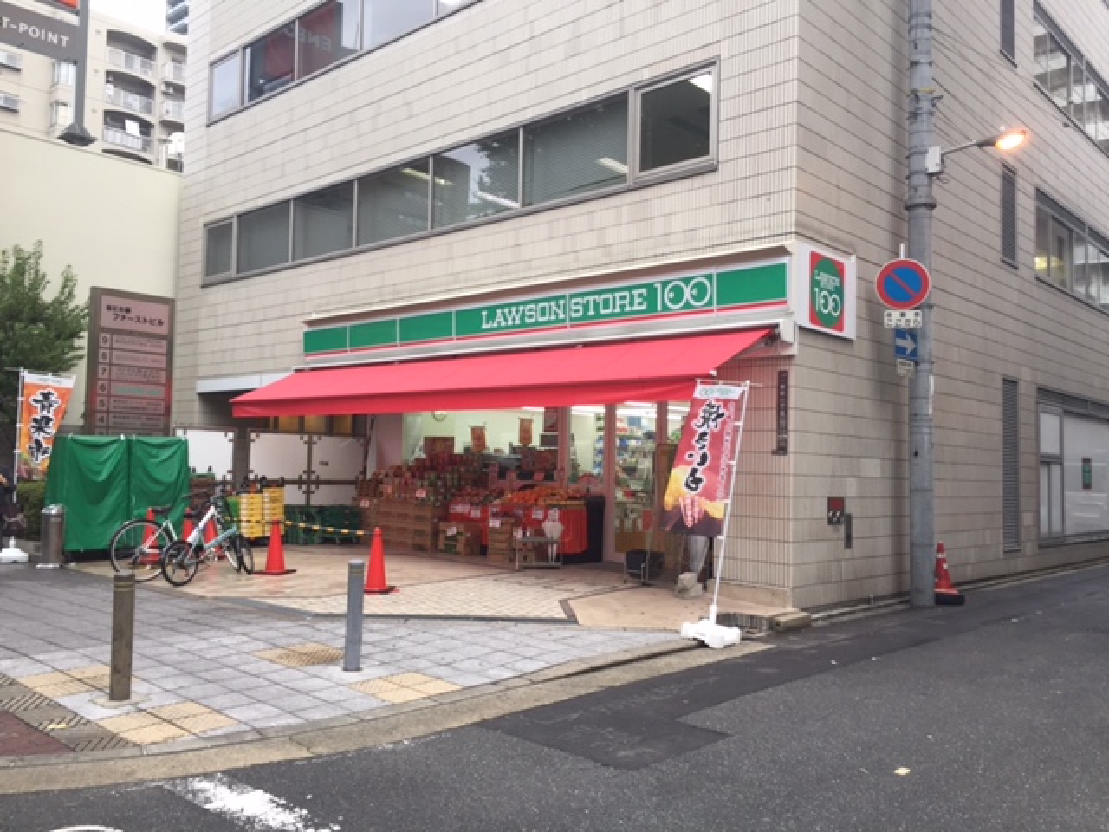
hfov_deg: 61.7
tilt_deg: +5.2
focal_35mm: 29
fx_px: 929
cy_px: 416
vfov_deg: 48.2
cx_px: 554
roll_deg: -1.7
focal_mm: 4.15
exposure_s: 1/120
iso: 50
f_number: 2.2
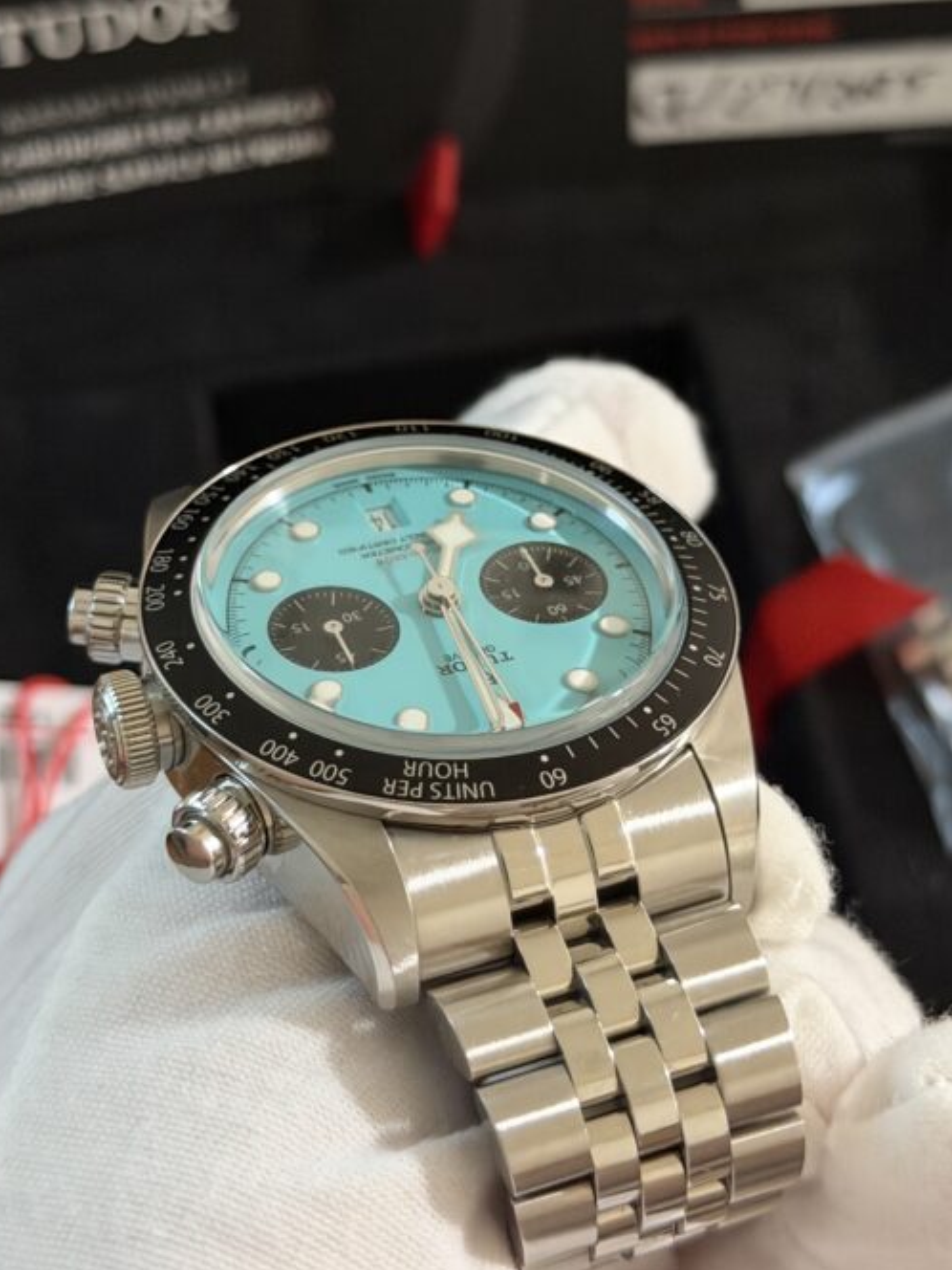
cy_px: 486
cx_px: 465
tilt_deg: -58.4
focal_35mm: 74
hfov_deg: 19.9
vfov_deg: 26.3
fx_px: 2714
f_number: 1.78
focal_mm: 6.76
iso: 640
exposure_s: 1/24
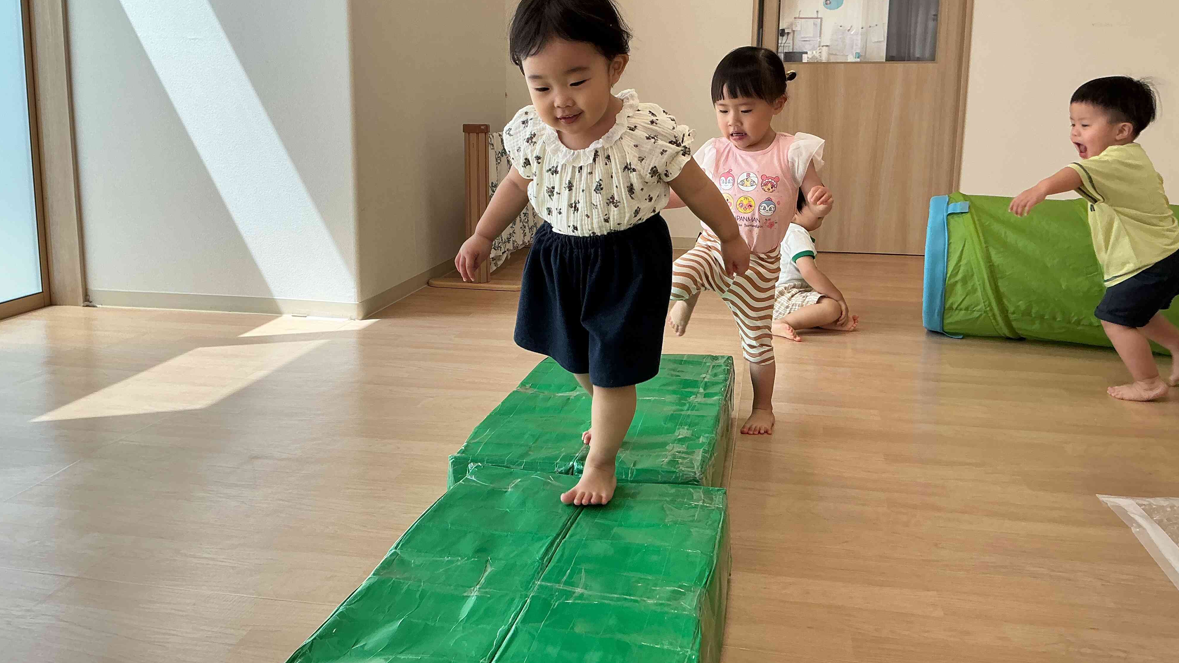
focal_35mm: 32
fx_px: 1000
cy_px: 266
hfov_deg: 61.0
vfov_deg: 36.5
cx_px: 586
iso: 25
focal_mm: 3
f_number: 1.8
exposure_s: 1/370
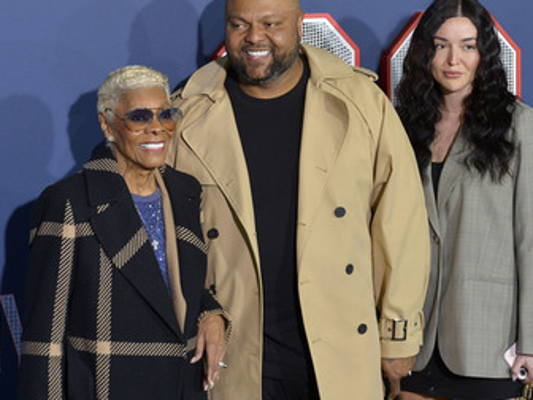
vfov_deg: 14.4
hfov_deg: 19.1
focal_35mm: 103
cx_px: 279
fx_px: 1586
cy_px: 189
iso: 2000
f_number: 6.3
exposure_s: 1/320
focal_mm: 80
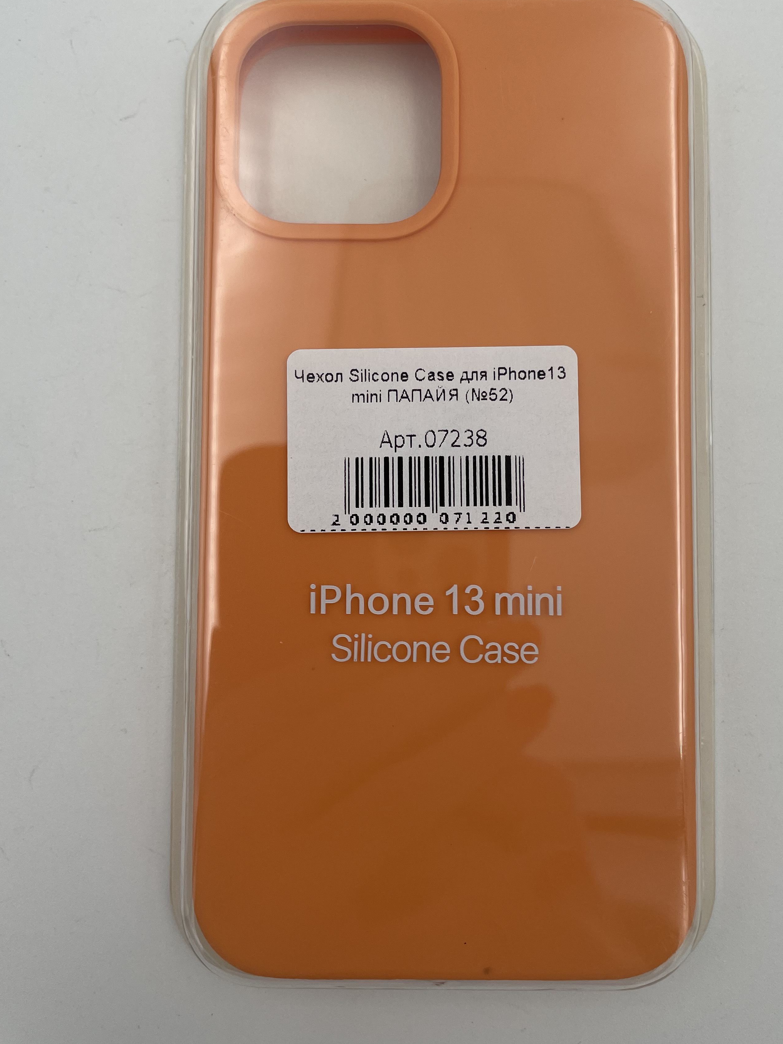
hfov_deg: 45.3
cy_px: 436
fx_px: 935
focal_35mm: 31
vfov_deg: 58.0
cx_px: 455
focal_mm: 4.2
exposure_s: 1/1825
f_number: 1.6
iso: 32
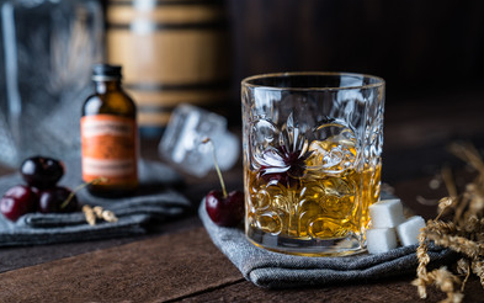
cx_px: 239
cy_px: 152
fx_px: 765
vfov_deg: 22.4
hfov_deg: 35.1
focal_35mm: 58
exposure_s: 1/125
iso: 100
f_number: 4
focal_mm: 55
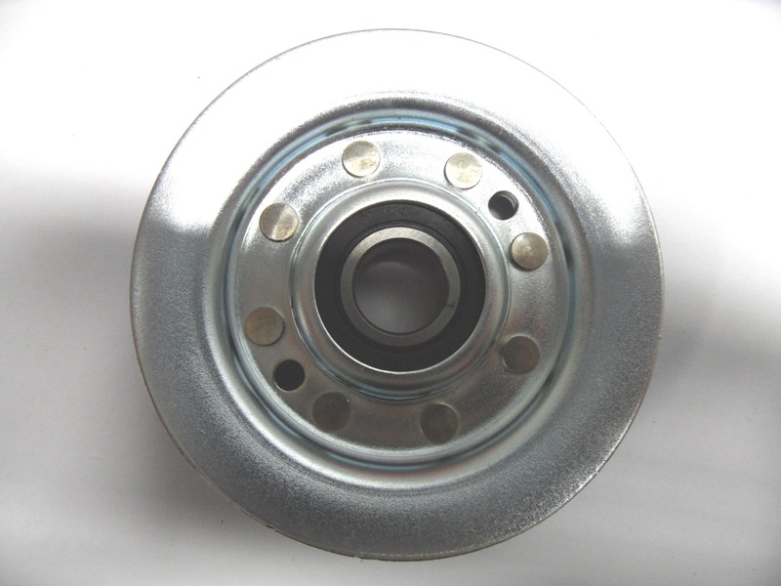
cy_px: 293
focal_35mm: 24
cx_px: 390
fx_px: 541
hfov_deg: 71.6
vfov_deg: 56.8
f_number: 3.2
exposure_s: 1/15
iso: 200
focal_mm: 3.9
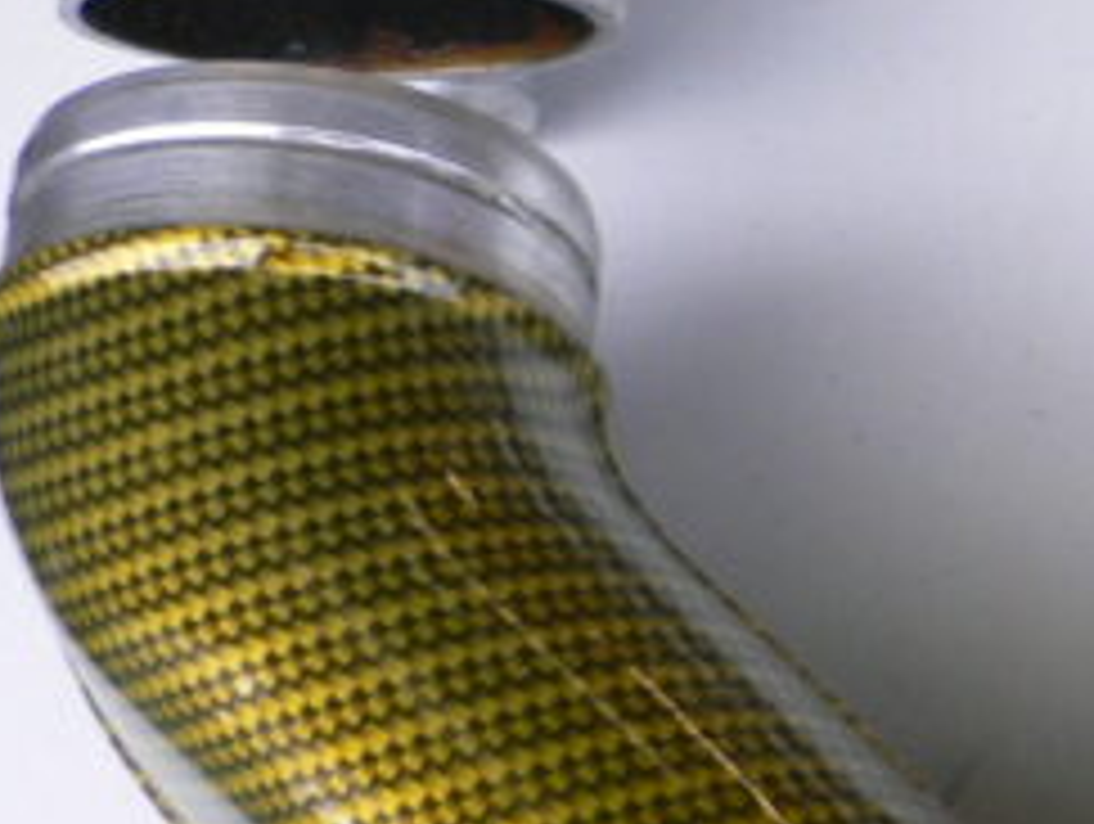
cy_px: 932
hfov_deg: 15.5
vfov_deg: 12.7
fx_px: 3640
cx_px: 1747
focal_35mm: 115
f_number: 2.8
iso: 100
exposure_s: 1/30
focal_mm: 5.8
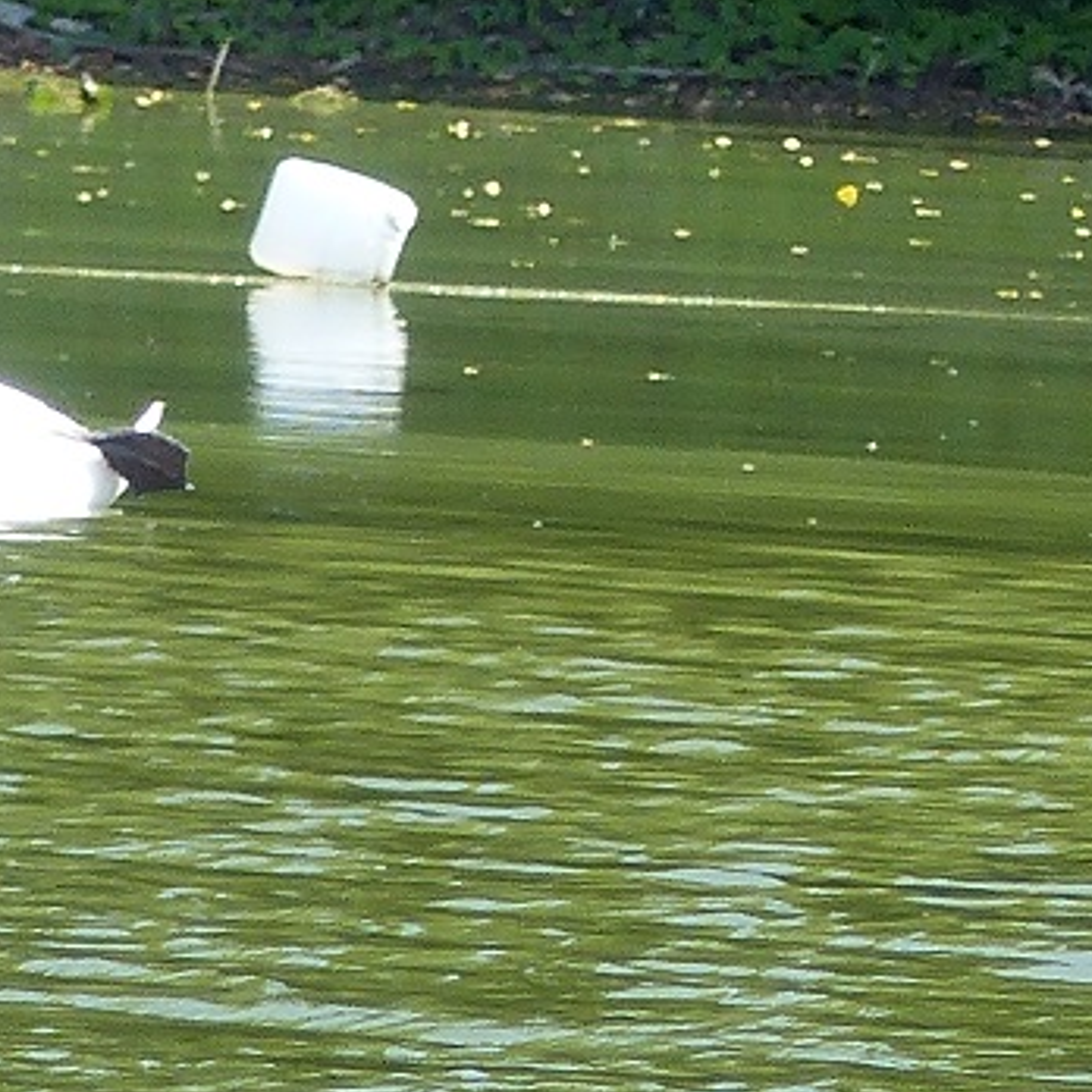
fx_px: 108641
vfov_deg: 0.6
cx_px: 176
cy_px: 612
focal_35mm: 3044
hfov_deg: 0.6
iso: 100
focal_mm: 108
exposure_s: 1/400
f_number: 4
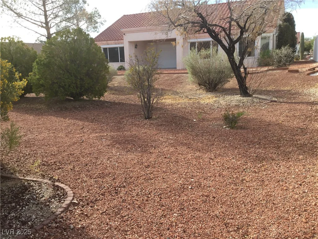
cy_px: 120
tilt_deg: -11.3
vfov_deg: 45.4
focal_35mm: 31
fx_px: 285
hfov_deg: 58.4
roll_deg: +1.4
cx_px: 159
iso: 25
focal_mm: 3.3
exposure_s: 1/476
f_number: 2.4
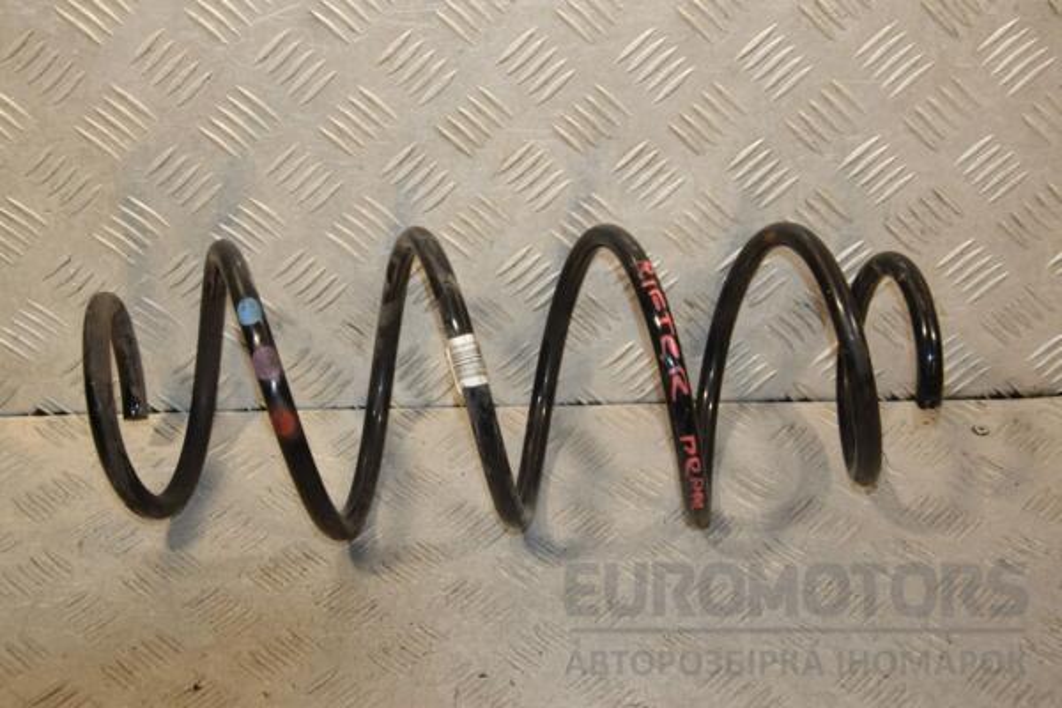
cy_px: 354
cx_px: 531
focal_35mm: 60
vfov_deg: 22.6
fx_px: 1770
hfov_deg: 33.4
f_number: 6.3
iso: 800
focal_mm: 40
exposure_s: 1/200
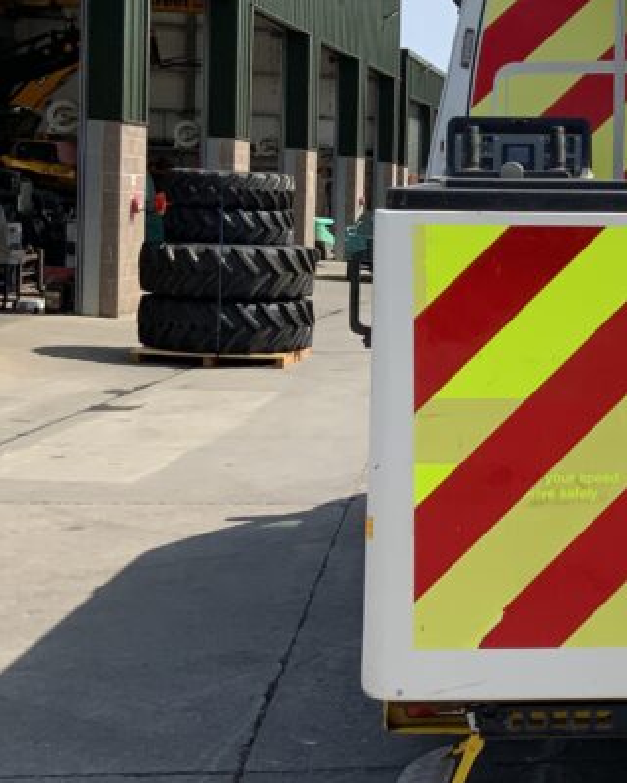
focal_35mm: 73
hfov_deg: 19.4
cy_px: 300
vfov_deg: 26.0
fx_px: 1692
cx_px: 818
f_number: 1.8
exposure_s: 1/2320
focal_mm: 3
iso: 16
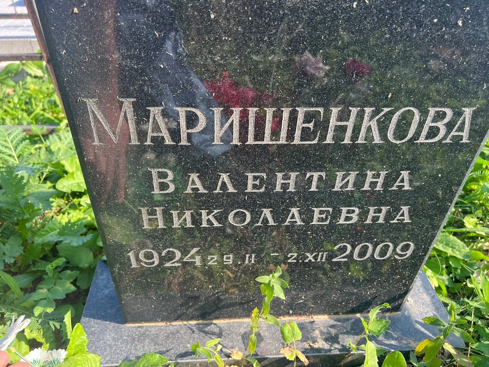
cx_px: 244
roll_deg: -1.4
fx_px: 367
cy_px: 184
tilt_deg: -35.4
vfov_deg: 53.1
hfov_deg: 67.3
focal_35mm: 26
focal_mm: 5.7
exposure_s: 1/544
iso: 50
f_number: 1.5
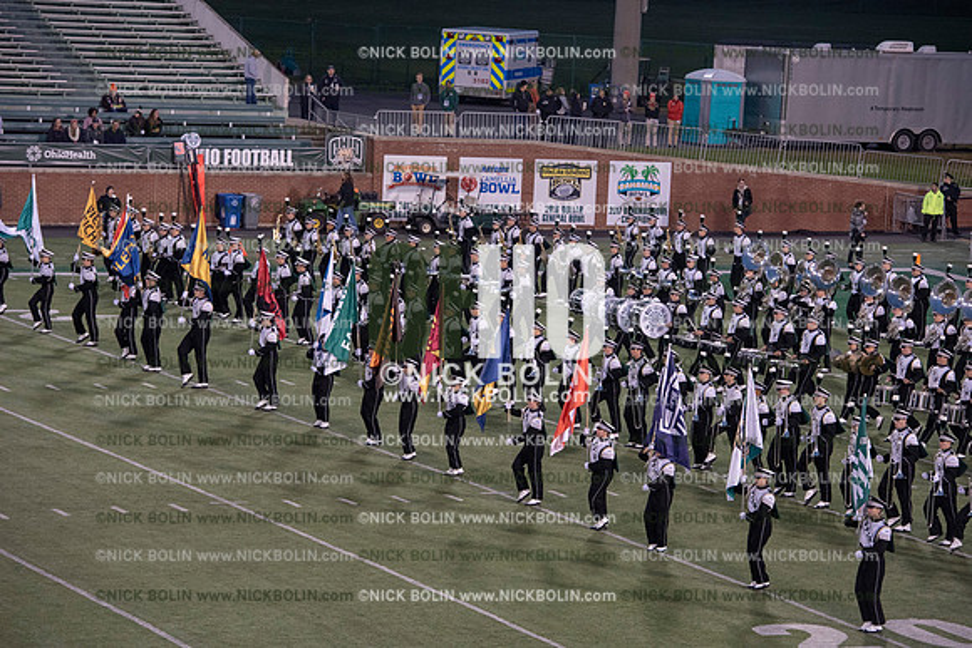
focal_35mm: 140
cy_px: 324
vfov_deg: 9.8
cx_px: 486
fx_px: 3781
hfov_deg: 14.7
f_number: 5.6
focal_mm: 140
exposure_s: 1/400
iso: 2000
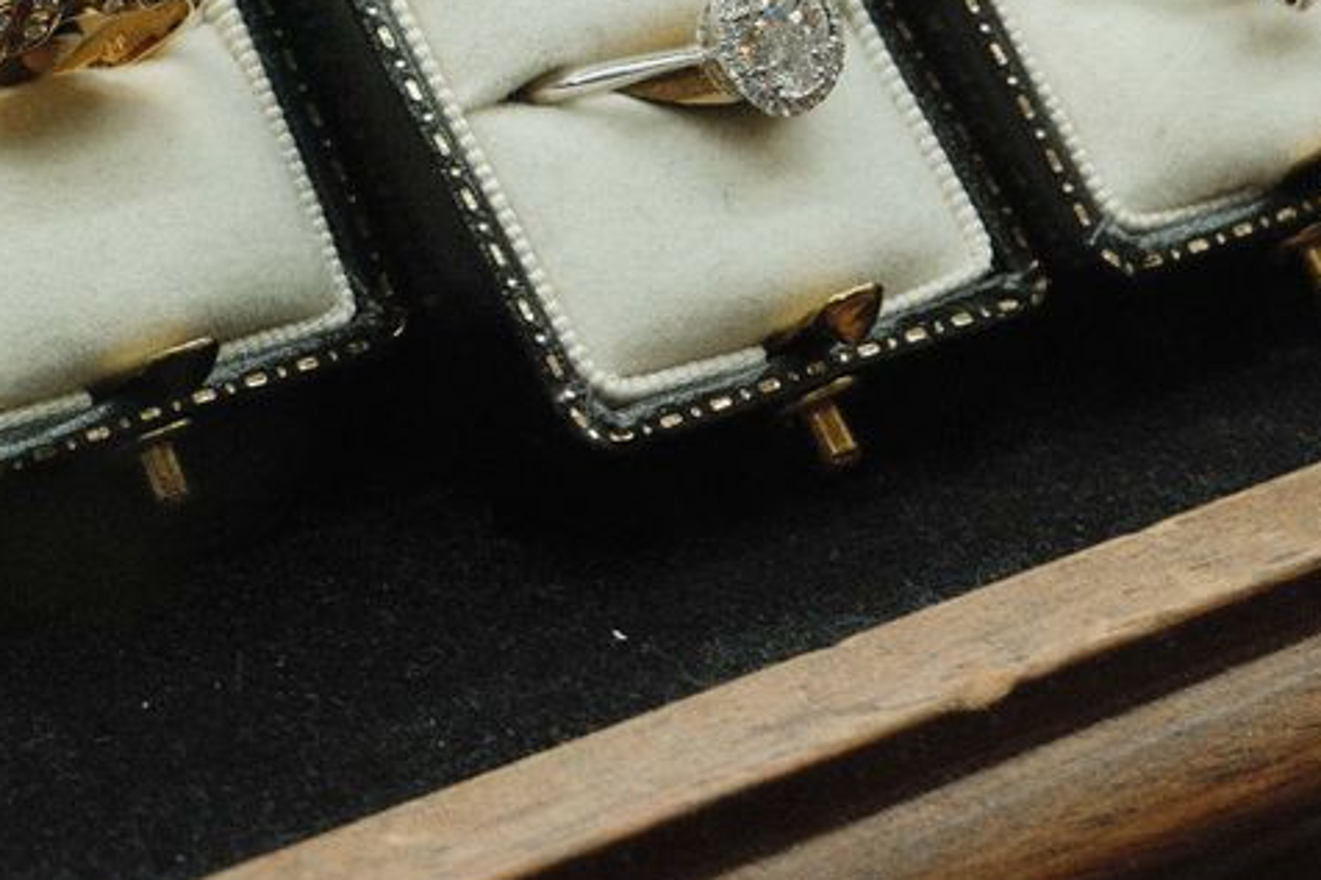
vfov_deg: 10.8
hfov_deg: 16.1
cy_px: -17
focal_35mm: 126
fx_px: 4622
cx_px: 164
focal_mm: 33
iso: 640
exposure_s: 1/220
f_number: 7.1
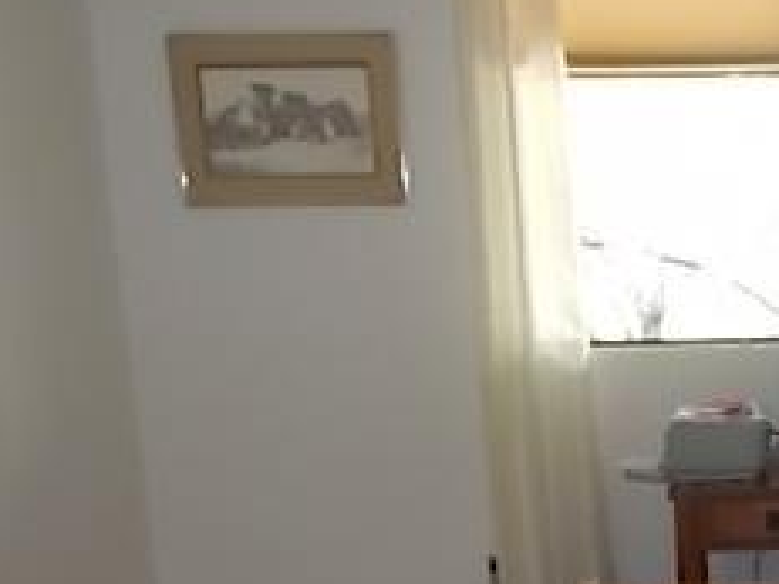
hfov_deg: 24.8
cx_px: 900
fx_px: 1619
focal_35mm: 72
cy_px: 604
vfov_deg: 19.7
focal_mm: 4.6
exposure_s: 1/25
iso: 200
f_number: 3.2
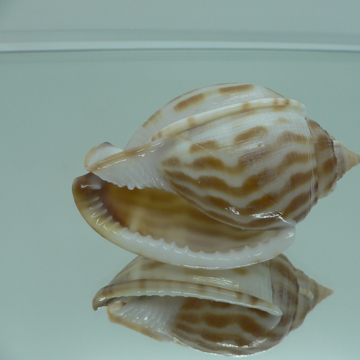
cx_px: 213
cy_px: 183
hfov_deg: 39.9
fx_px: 494
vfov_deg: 40.0
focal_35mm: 42
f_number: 2.8
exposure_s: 1/60
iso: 80
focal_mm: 4.6
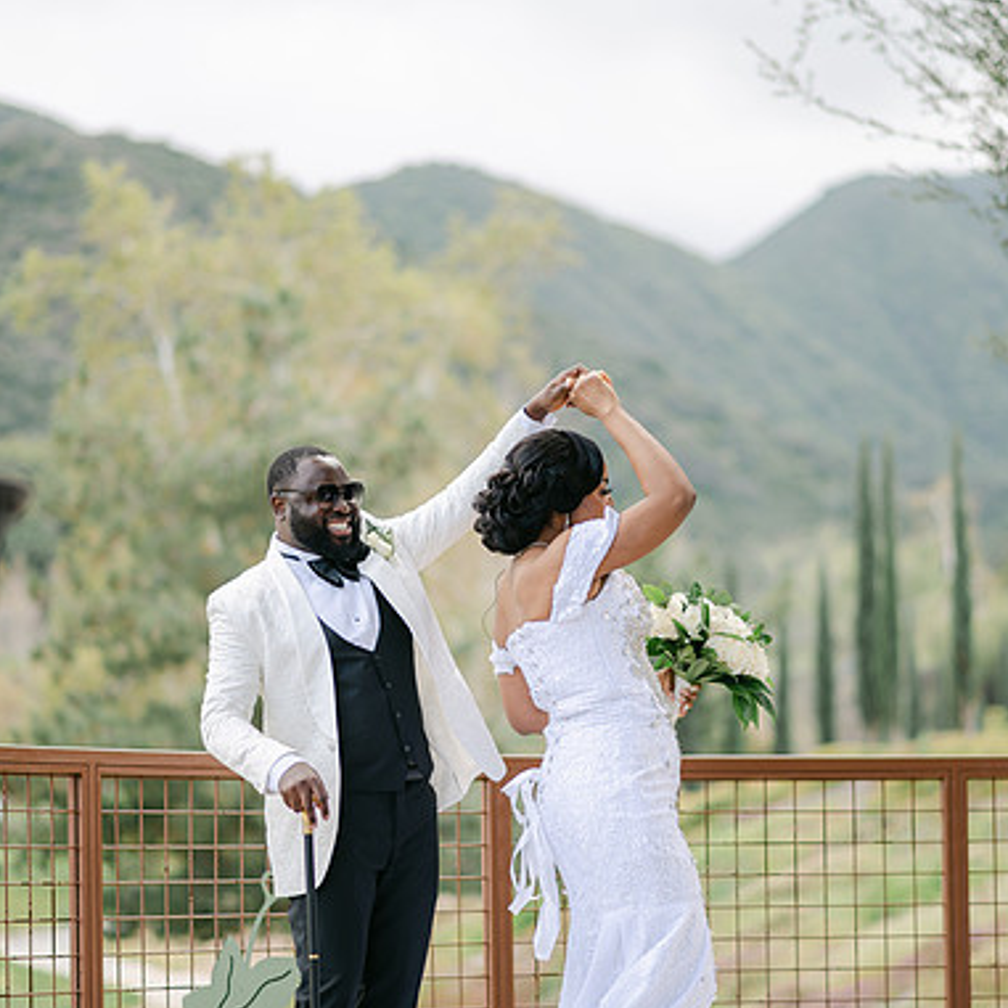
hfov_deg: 15.8
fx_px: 3624
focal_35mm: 110
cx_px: 550
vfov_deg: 15.8
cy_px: 508
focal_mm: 85
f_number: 2
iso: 100
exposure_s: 1/1250
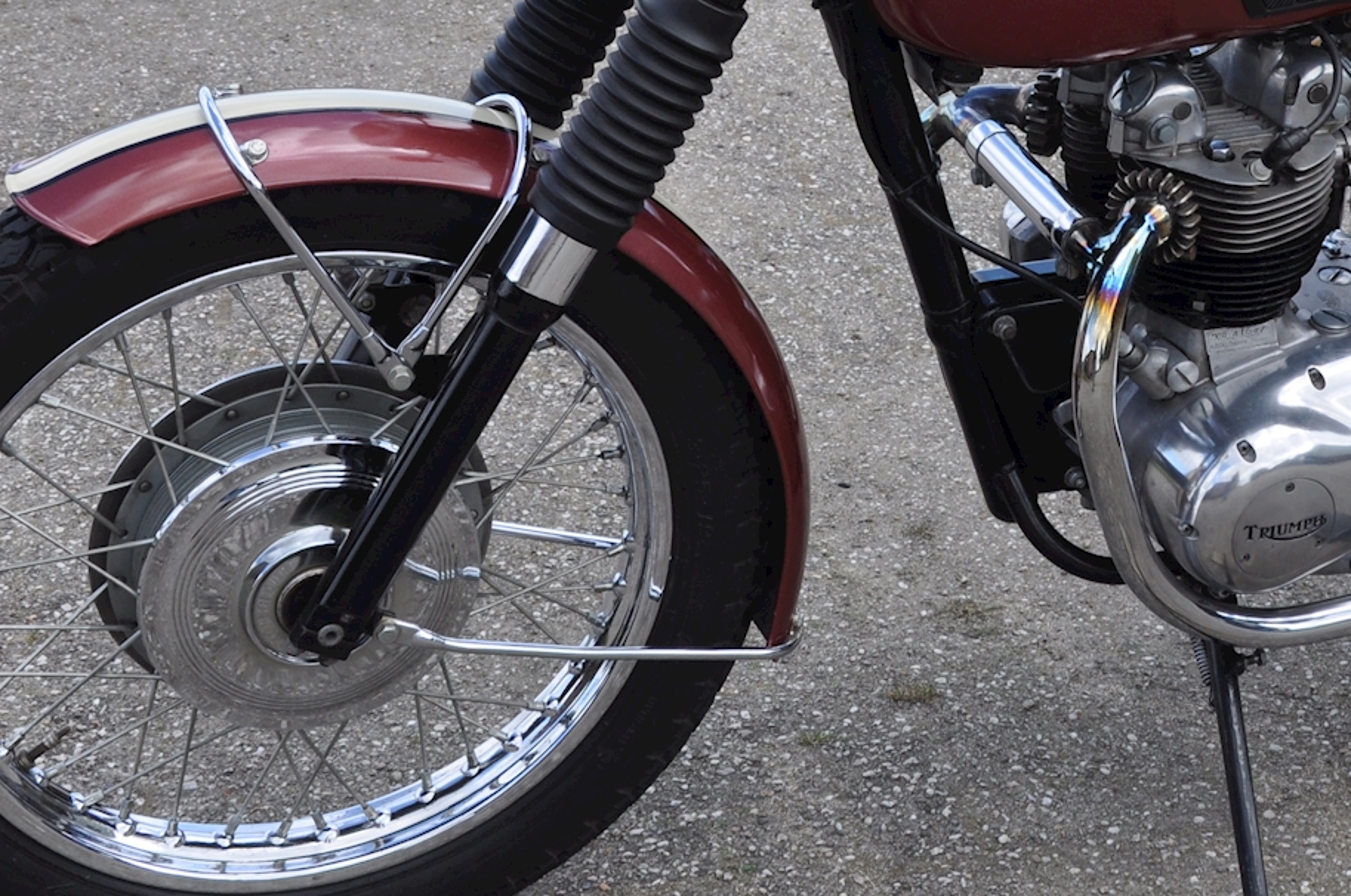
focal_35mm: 82
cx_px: 1128
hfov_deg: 24.3
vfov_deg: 16.4
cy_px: 98
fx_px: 3073
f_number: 11
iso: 200
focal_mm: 26
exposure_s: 1/125
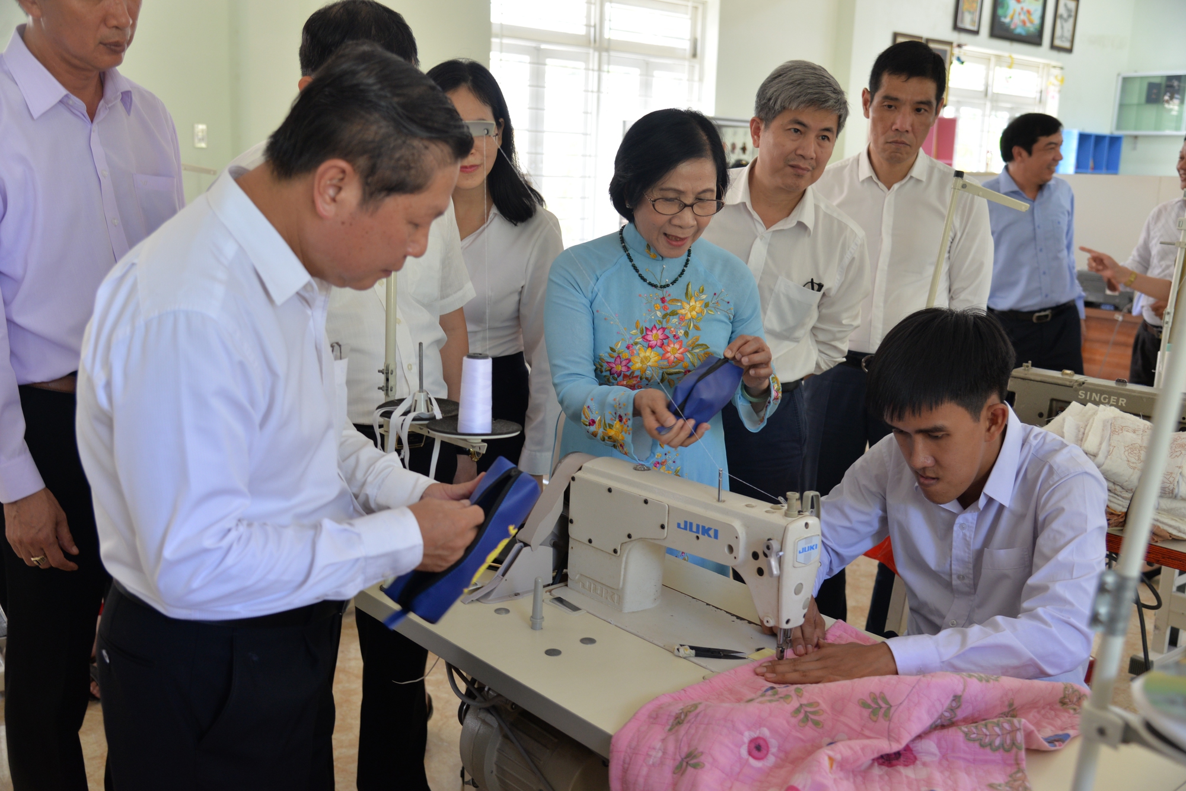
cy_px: 396
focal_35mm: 32
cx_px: 593
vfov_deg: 41.1
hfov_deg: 58.7
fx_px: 1054
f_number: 4
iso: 500
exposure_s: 1/60
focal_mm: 32
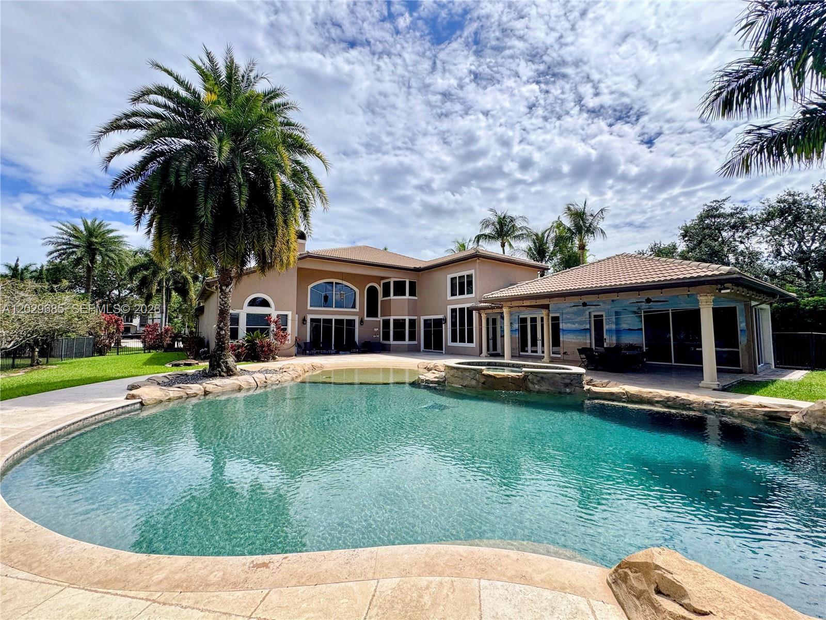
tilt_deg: +4.1
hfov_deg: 102.1
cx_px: 413
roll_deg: -0.5
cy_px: 310
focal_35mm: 14
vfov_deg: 85.7
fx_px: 334
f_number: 2.2
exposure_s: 1/2985
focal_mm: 2.22
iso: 50
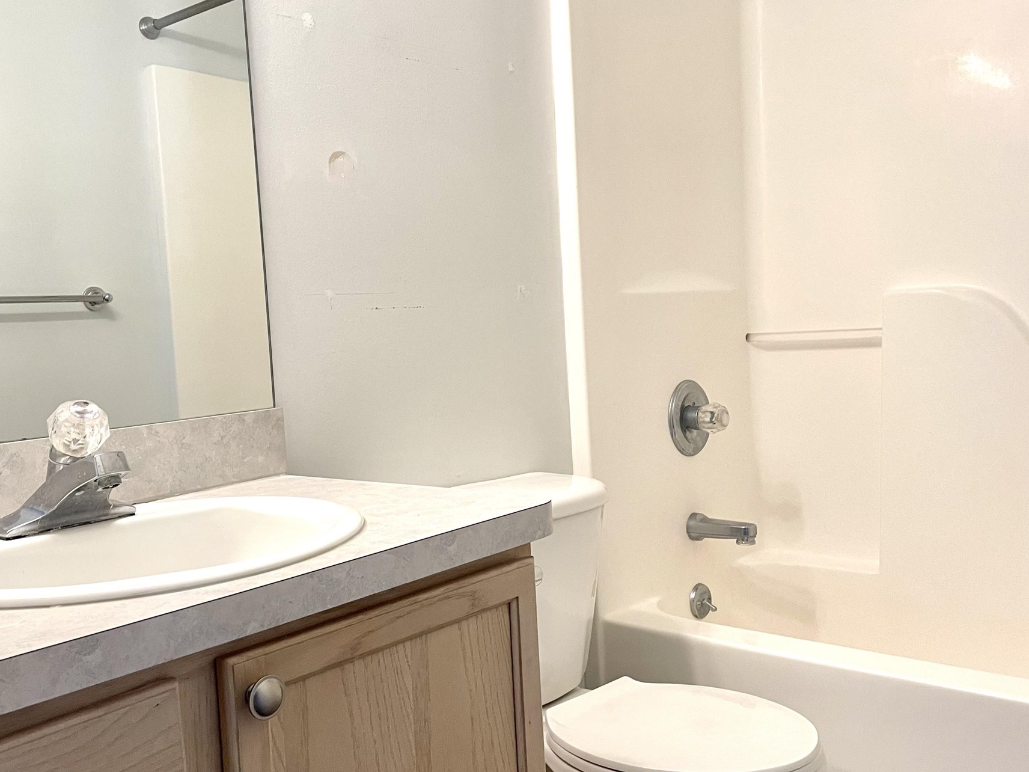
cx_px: 511
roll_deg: +3.5
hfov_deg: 52.6
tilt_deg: -4.0
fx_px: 1040
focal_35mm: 35
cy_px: 393
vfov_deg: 40.7
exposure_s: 1/60
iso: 100
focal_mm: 4.2
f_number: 1.6
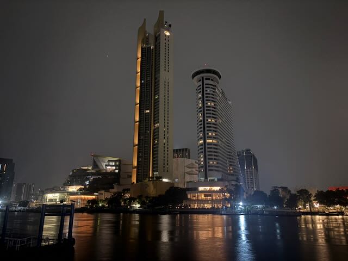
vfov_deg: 53.1
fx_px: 261
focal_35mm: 26
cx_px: 174
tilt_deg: +16.3
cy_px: 130
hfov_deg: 67.3
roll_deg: -0.2
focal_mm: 5.96
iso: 800
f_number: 1.6
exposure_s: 1/9
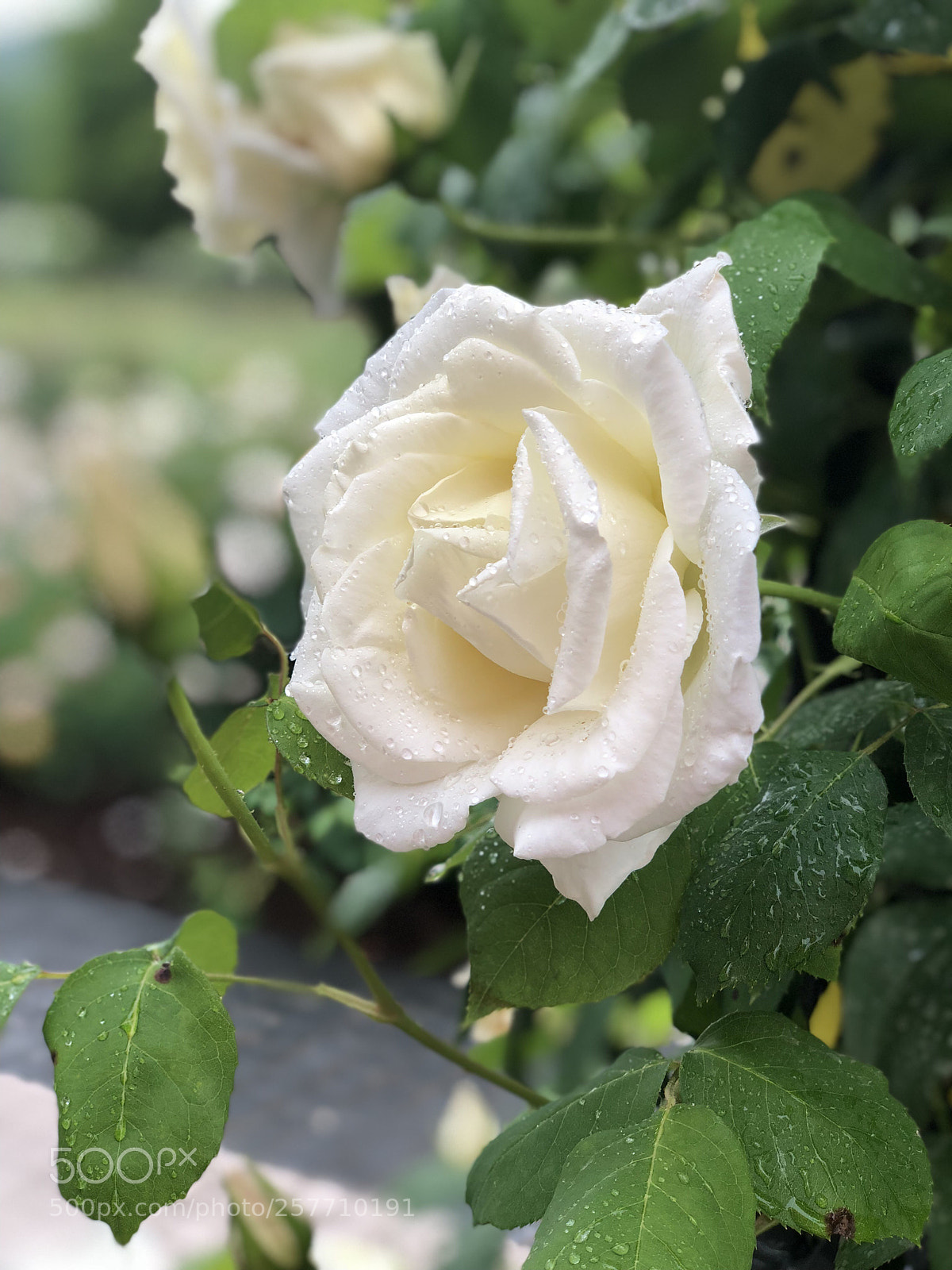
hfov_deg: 28.0
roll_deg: -0.9
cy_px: 635
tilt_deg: -10.3
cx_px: 476
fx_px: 1907
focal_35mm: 52
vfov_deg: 36.8
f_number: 2.4
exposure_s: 1/120
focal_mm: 6
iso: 25
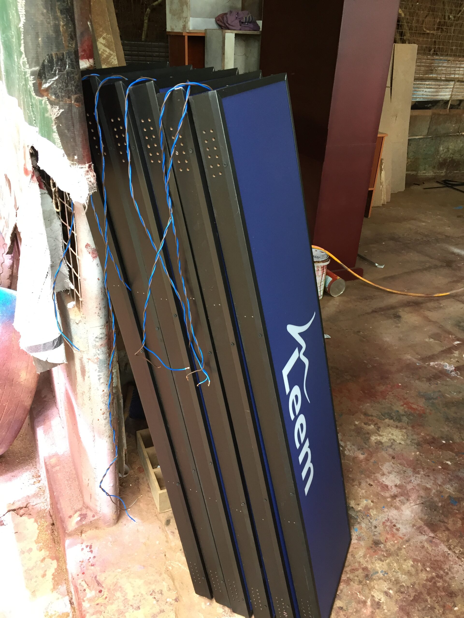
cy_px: 309
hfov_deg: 48.2
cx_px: 232
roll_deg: -2.8
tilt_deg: -28.0
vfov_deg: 61.7
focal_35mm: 29
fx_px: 518
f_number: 2.2
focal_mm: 4.15
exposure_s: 1/33
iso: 50
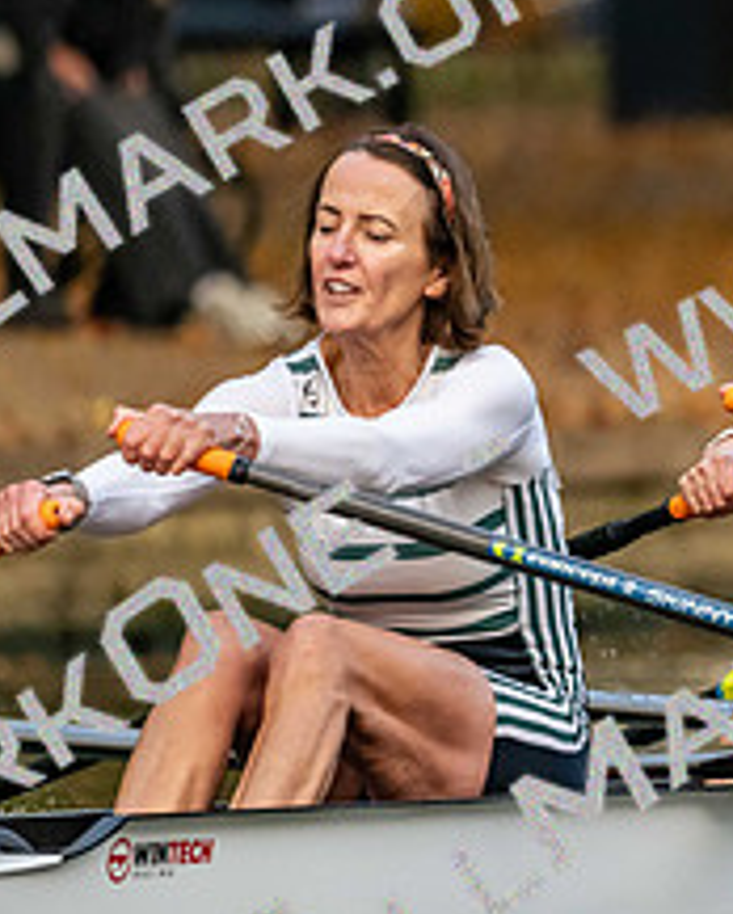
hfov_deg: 1.5
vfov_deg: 1.9
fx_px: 27134
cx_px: 1100
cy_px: 432
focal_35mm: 1002
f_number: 4.5
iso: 3200
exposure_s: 1/2500
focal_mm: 400
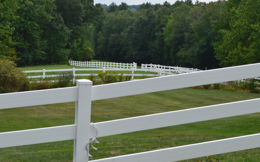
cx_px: 116
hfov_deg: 21.9
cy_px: 79
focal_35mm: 95
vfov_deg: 13.8
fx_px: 670
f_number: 10
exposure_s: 1/320
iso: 400
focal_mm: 55
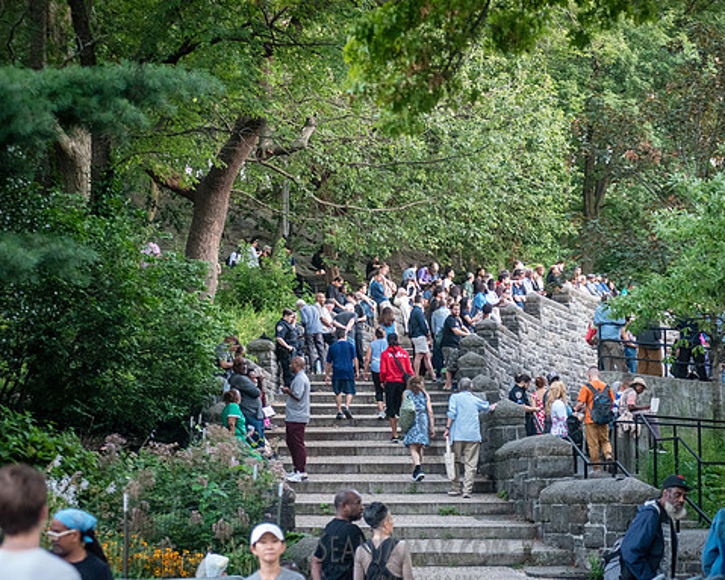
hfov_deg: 21.0
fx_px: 1952
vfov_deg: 16.9
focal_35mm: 91
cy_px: 292
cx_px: 431
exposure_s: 1/160
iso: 4000
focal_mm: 80
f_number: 3.5
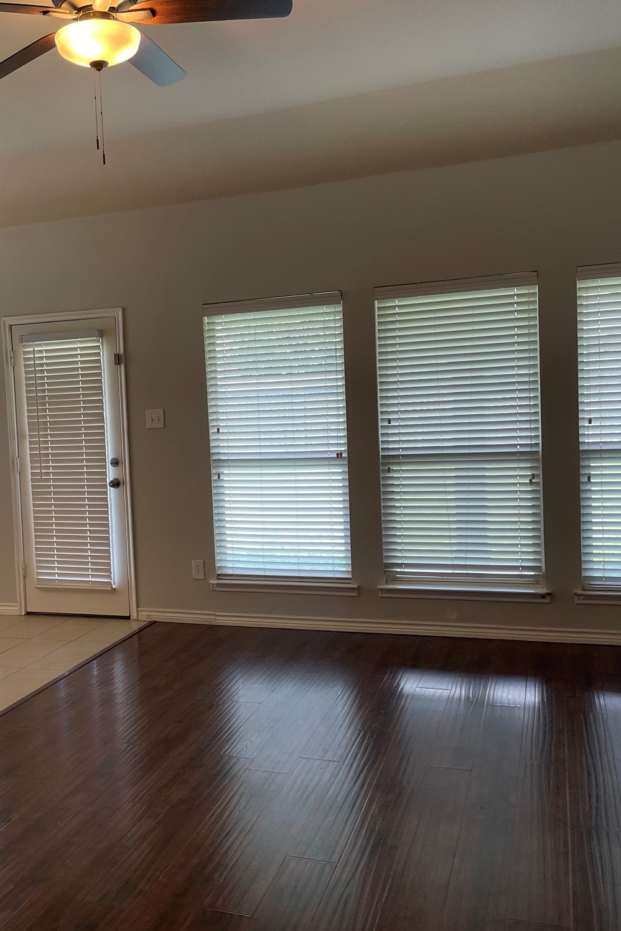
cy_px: 459
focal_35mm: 37
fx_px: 957
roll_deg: +3.2
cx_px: 149
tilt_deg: -3.5
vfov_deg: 51.9
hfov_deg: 35.1
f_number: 1.6
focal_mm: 4.2
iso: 64
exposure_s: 1/120
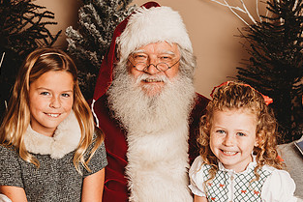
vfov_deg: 15.3
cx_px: 196
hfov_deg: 22.8
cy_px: 146
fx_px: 749
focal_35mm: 89
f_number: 4
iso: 100
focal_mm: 48
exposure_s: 1/160
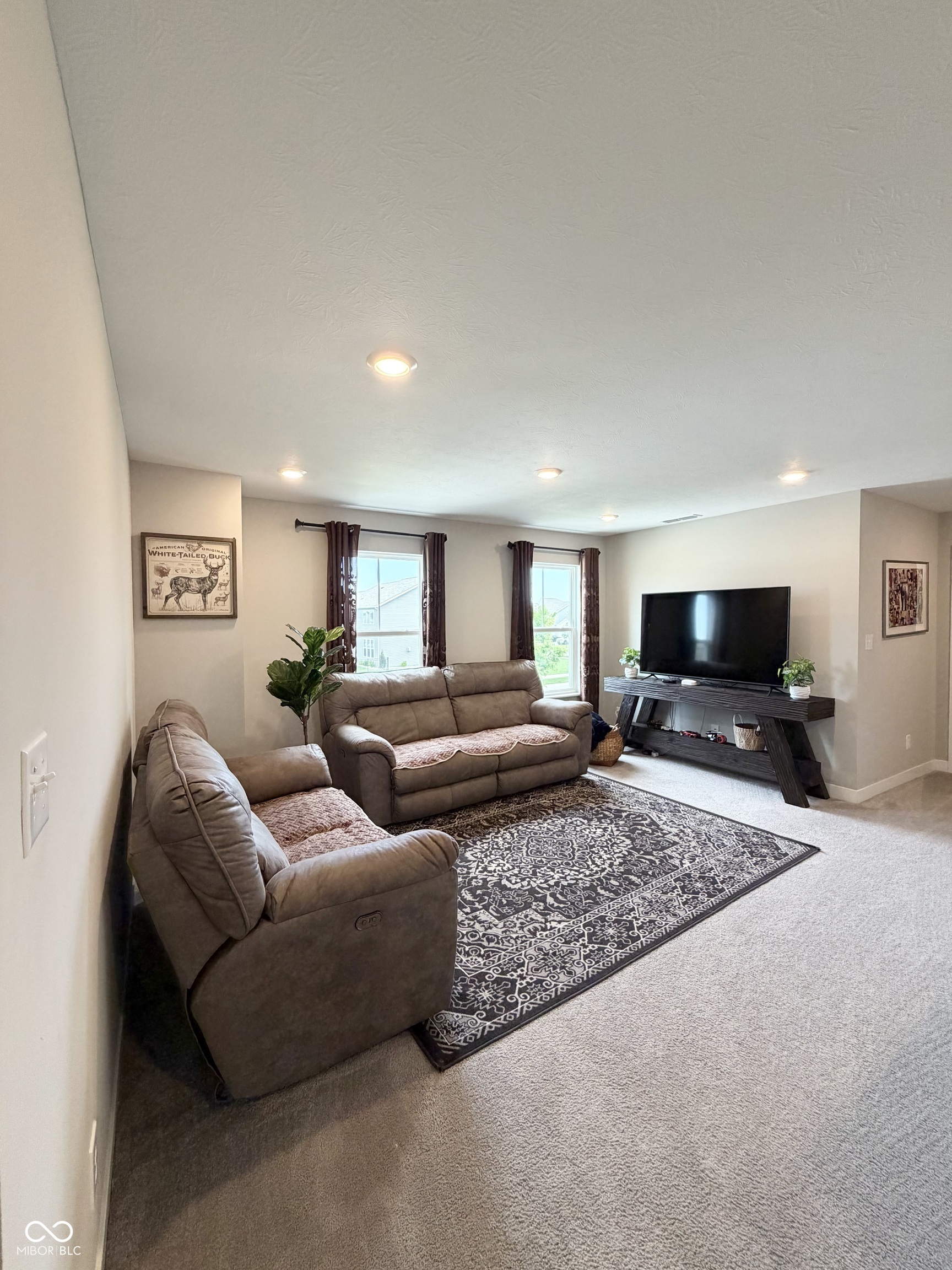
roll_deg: +0.4
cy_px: 635
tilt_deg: -1.8
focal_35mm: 14
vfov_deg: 102.1
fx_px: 513
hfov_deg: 85.7
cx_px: 476
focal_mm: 2.22
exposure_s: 1/120
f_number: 2.2
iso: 320
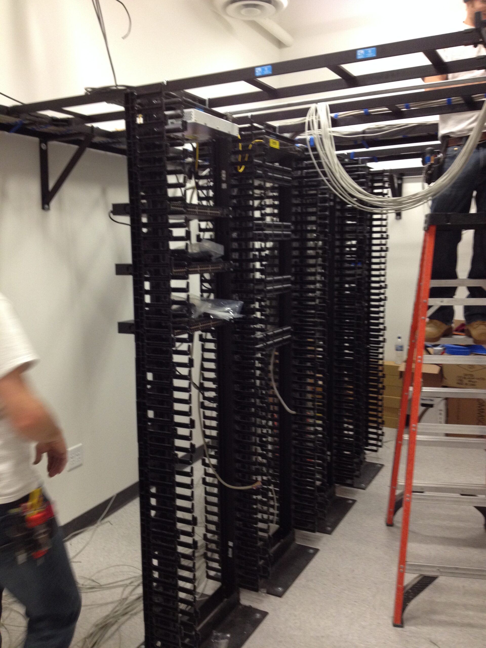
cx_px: 243
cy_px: 324
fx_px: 655
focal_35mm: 35
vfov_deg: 52.6
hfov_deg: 40.7
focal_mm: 4.28
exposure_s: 1/20
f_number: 2.4
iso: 160
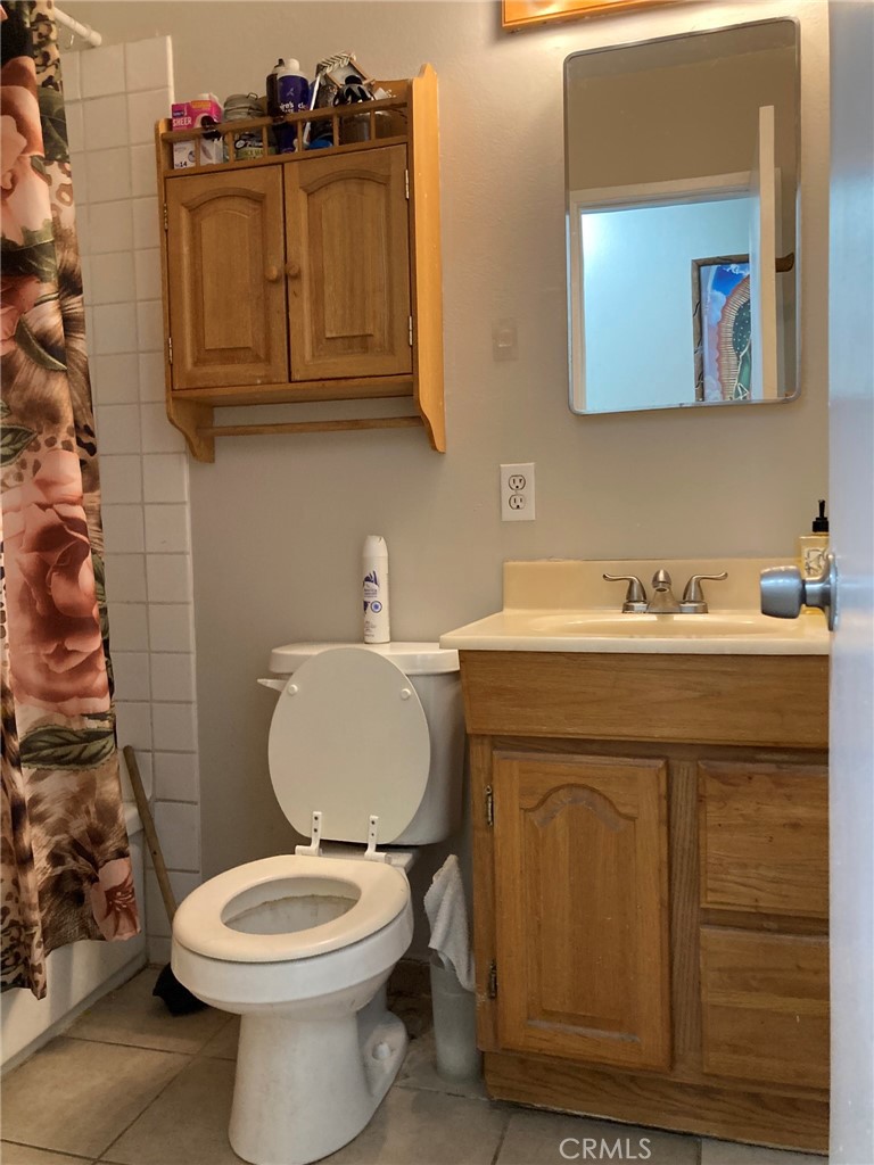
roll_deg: +2.2
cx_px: 437
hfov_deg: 49.7
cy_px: 582
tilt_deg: -1.7
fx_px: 943
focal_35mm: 28
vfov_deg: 63.4
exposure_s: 1/60
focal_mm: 3.99
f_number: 1.8
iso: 200
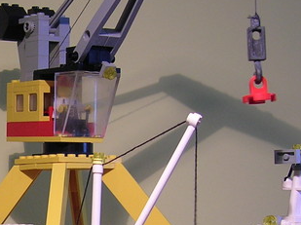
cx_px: -8
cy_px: 229
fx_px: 860
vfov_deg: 14.6
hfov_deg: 19.2
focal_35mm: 99
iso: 50
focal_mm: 5.7
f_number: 2.9
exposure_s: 1/10
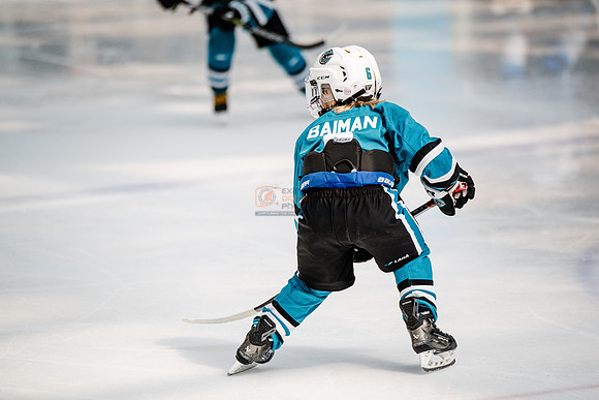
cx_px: 300
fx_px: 4993
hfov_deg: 6.9
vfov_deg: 4.6
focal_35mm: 300
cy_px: 200
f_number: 3.5
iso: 1250
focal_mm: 300
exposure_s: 1/2500
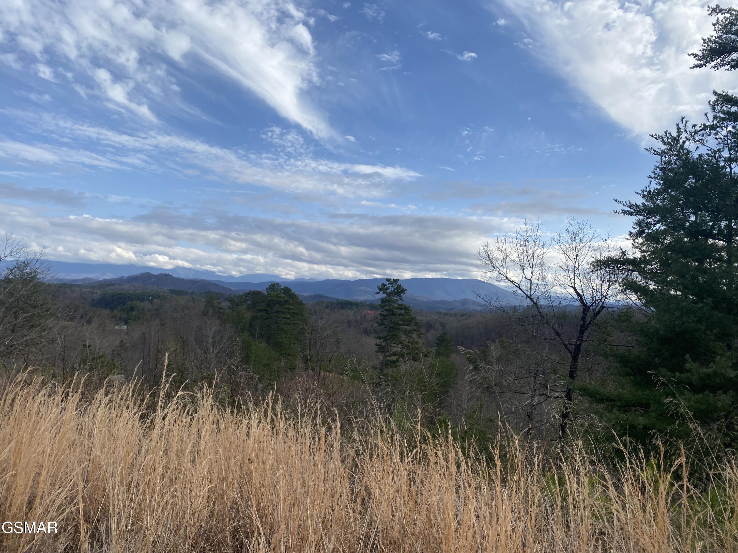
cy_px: 276
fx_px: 554
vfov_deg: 53.1
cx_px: 369
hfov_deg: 67.3
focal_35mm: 26
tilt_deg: +4.4
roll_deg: -2.7
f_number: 1.8
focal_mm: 4.25
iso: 32
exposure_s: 1/2688
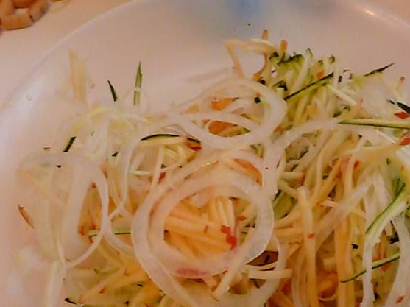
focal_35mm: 46
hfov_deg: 40.7
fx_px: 544
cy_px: 172
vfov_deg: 31.5
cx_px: 279
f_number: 3.3
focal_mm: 4.1
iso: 800
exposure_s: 1/30
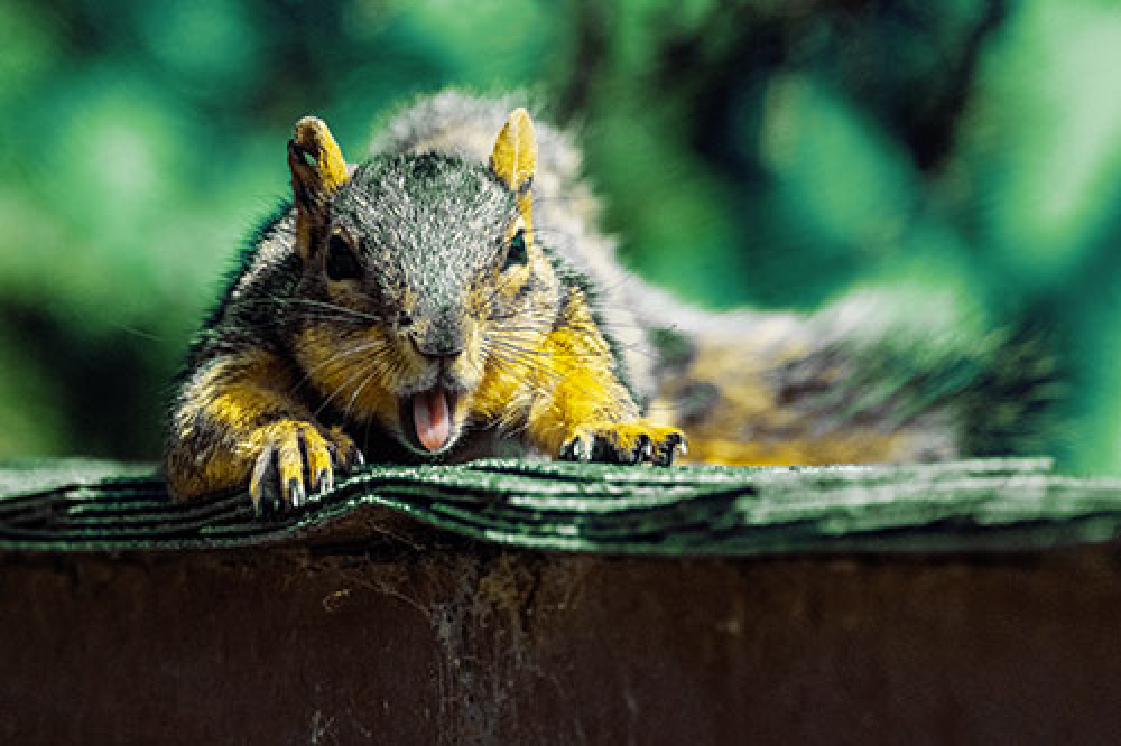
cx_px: 560
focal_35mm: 650
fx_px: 20232
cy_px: 373
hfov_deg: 3.2
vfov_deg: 2.1
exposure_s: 1/2000
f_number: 11
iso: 2500
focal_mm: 650
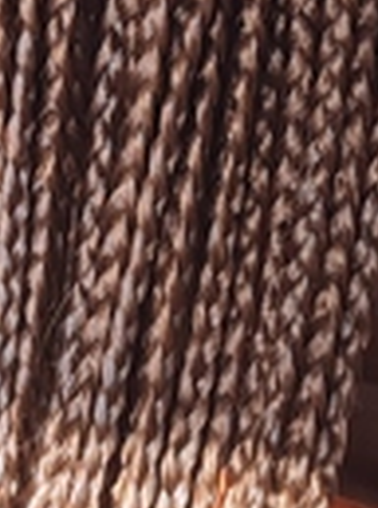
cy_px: -71
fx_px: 1639
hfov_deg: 13.2
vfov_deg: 17.0
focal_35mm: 112
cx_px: 220
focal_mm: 5.89
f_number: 1.89
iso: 50
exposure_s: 1/146
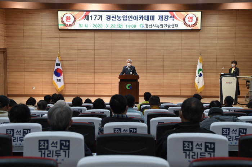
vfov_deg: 25.9
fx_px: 364
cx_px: 126
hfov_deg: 38.2
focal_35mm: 52
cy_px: 84
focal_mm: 52
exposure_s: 1/80
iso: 800
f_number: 4.5
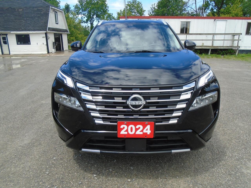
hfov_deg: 67.3
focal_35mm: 26
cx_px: 126
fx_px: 189
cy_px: 94
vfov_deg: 53.1
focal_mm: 4.6
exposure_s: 1/800
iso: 100
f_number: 3.2
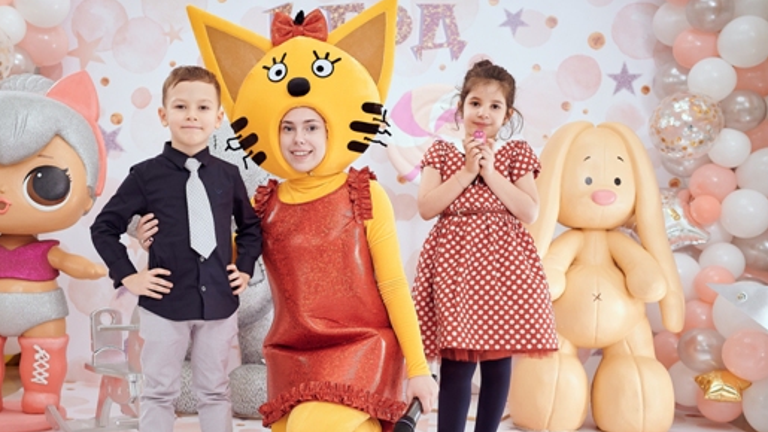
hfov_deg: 47.2
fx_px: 876
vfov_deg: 27.6
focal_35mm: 43
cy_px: 276
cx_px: 320
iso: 1600
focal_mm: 35
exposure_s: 1/100
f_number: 2.8
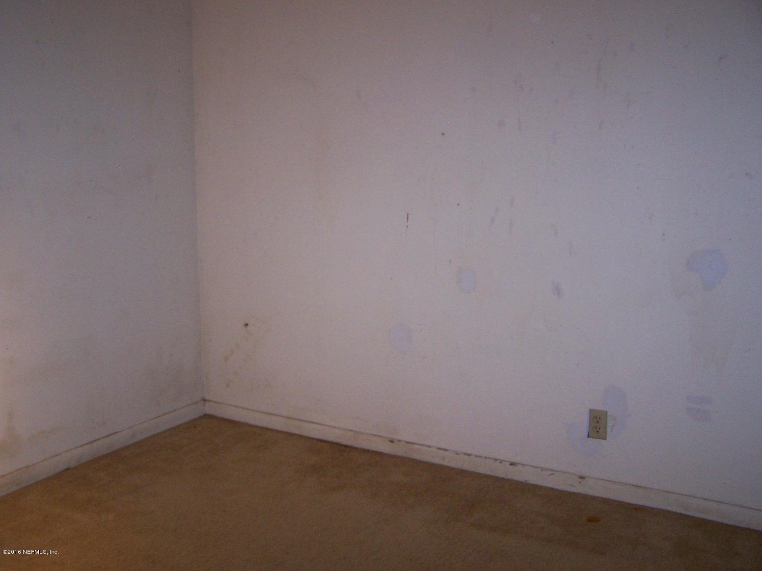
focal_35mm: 38
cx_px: 381
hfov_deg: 49.0
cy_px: 286
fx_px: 836
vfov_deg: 37.7
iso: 140
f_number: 2.8
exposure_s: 1/60
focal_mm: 6.3
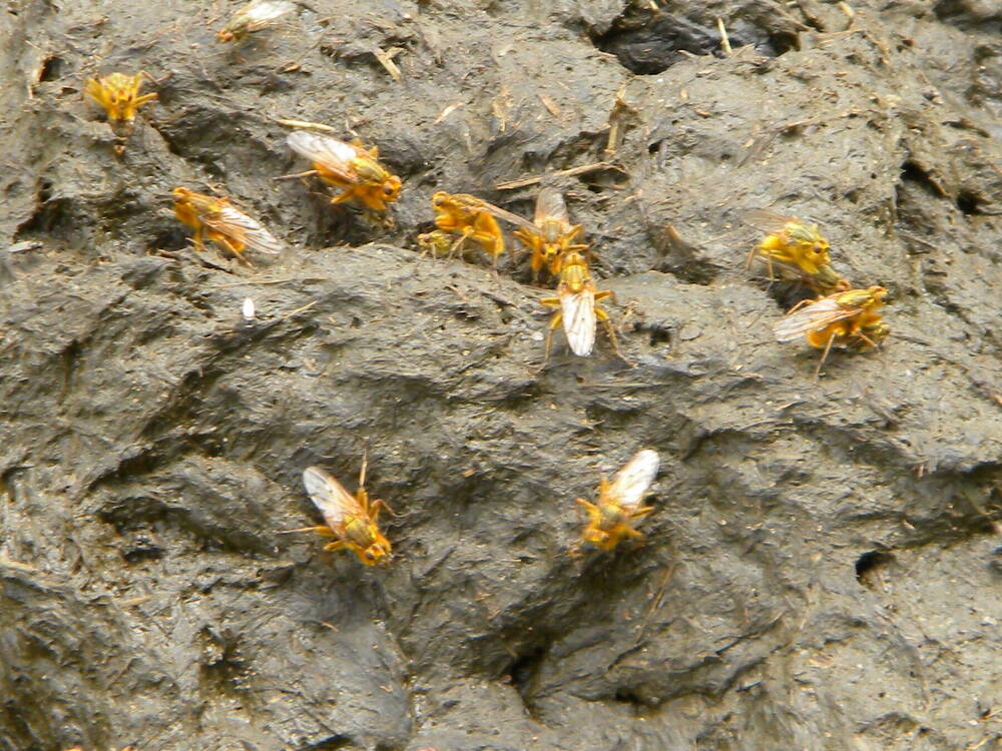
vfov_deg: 10.0
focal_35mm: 148
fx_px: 4284
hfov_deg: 13.3
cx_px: 501
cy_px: 376
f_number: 5
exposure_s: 1/62.4
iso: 80
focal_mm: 26.8
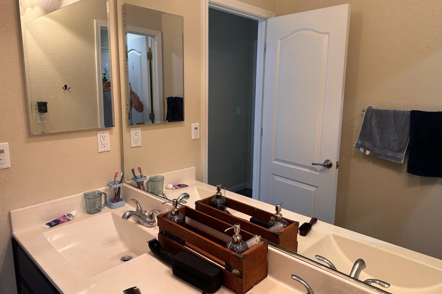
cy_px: 138
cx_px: 221
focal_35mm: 25
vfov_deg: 51.2
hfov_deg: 71.5
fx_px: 307
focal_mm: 6.86
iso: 160
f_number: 1.78
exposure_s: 1/60
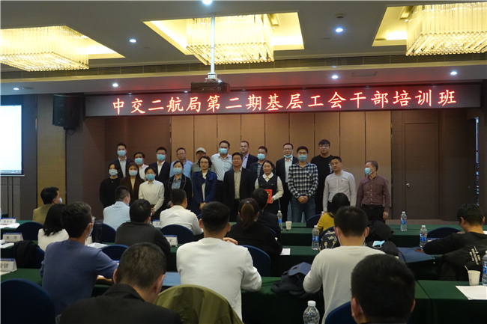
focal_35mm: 37
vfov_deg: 35.9
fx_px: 500
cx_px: 244
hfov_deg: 51.9
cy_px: 162
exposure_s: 1/60
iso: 2500
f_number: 3.5
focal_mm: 13.56
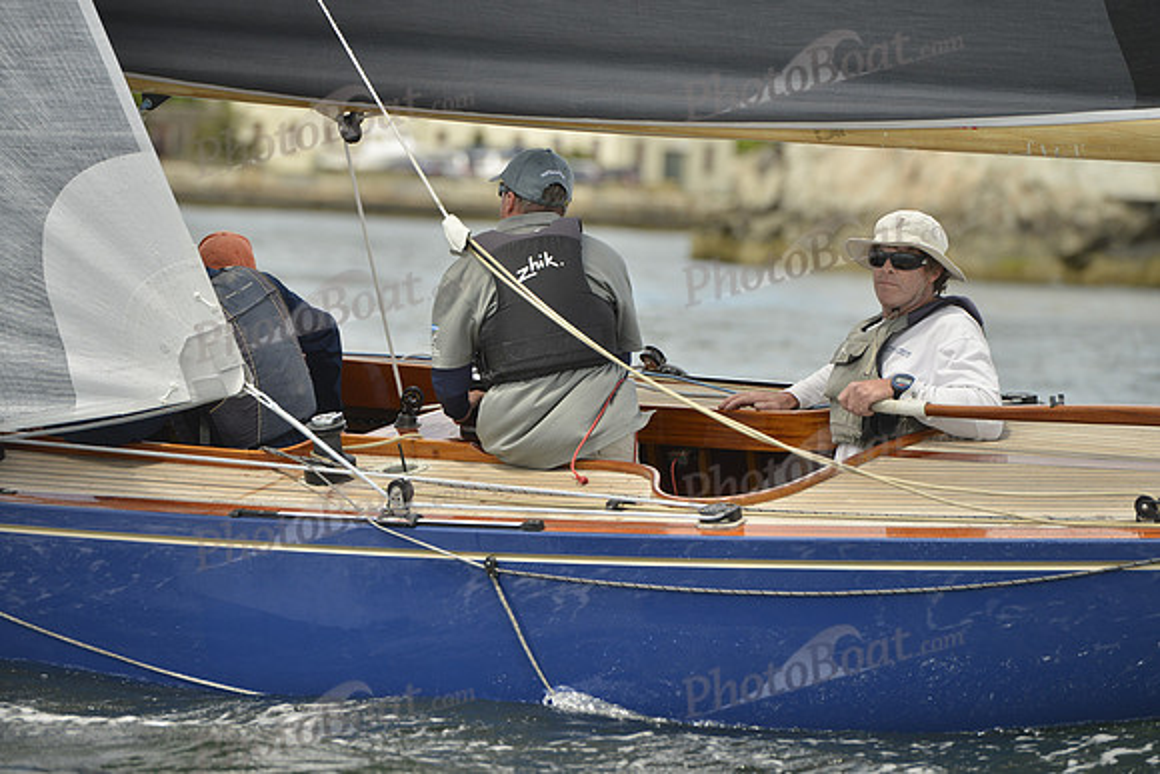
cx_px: 580
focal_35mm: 200
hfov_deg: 10.3
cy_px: 387
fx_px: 6446
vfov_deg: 6.9
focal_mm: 200
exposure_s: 1/1600
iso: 280
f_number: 5.6
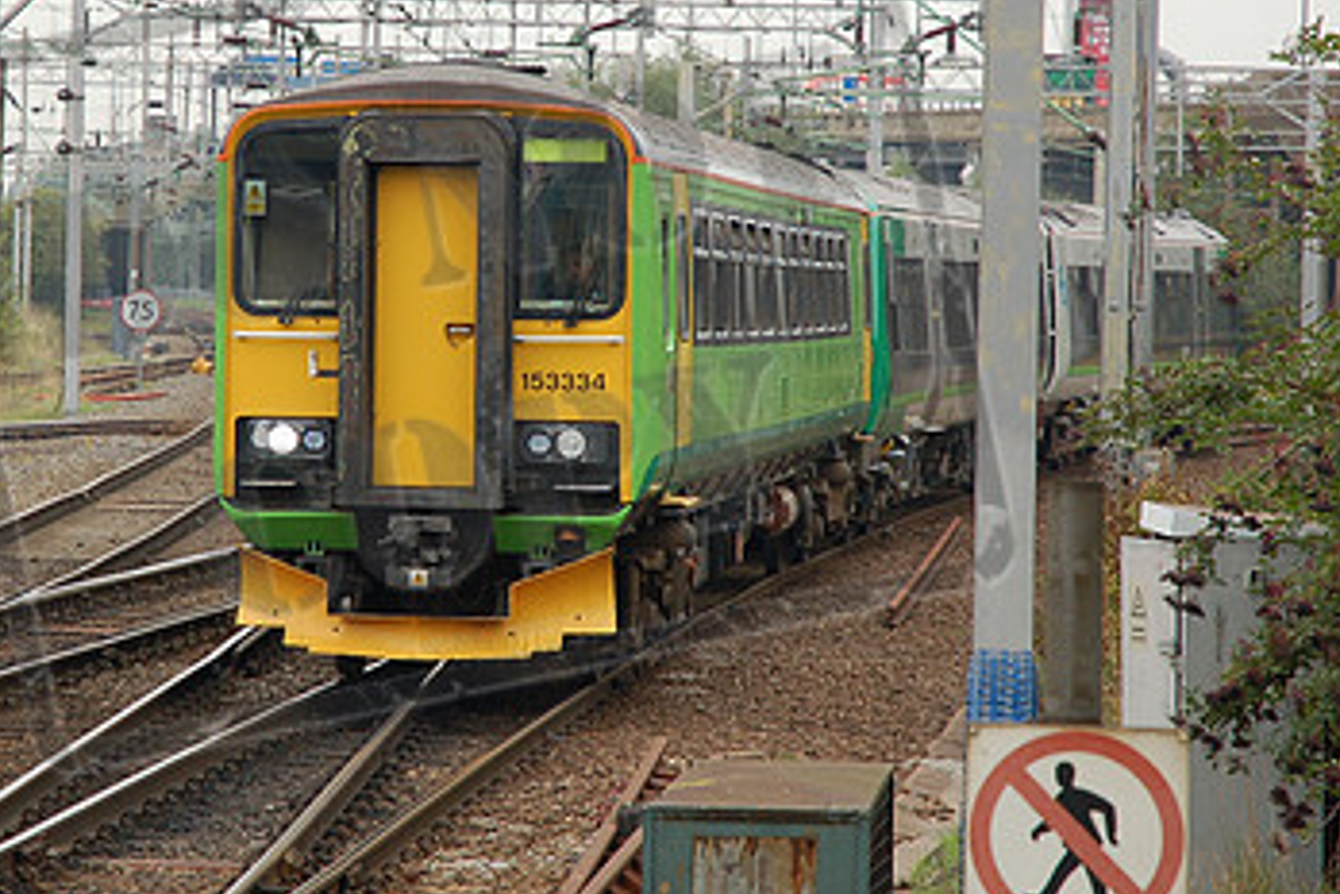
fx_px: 6513
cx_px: 458
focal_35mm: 175
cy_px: 331
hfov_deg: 11.7
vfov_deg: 7.8
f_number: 4.5
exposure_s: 1/500
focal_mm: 70
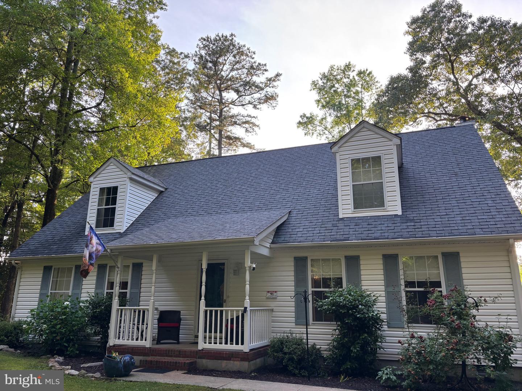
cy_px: 196
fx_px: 392
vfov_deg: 53.1
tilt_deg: +15.6
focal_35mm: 26
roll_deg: -0.3
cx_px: 261
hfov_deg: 67.3
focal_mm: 5.96
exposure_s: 1/173
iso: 40
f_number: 1.6
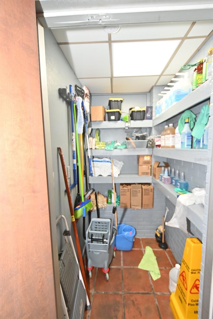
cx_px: 106
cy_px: 160
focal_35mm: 15
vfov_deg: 100.4
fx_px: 133
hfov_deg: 77.3
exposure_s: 1/60
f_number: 4
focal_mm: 10
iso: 640
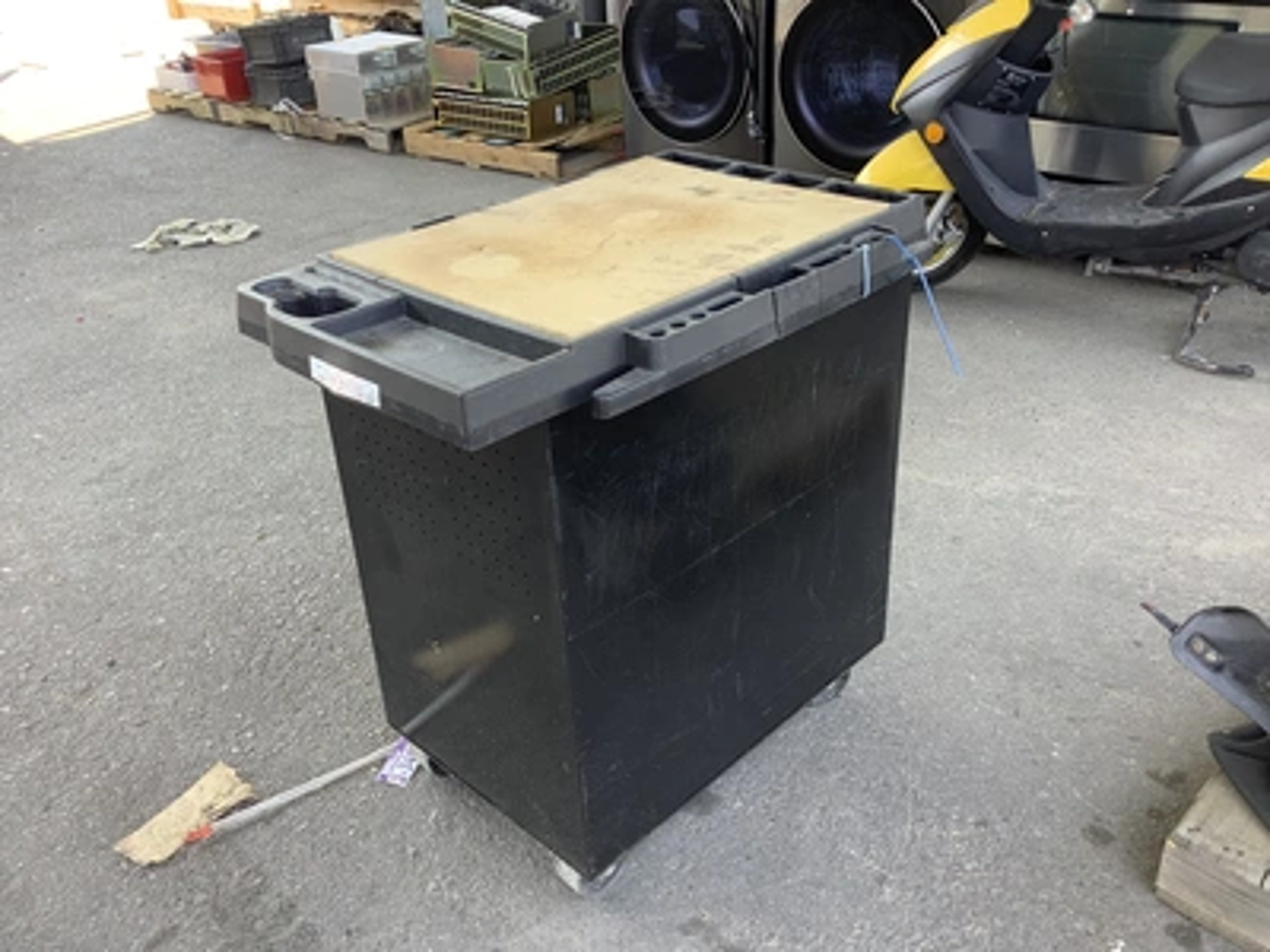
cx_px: 635
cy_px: 476
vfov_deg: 45.4
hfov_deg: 58.4
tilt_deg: -26.4
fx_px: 1137
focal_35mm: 31
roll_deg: +3.5
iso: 50
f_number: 2.4
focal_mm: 3.3
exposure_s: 1/100
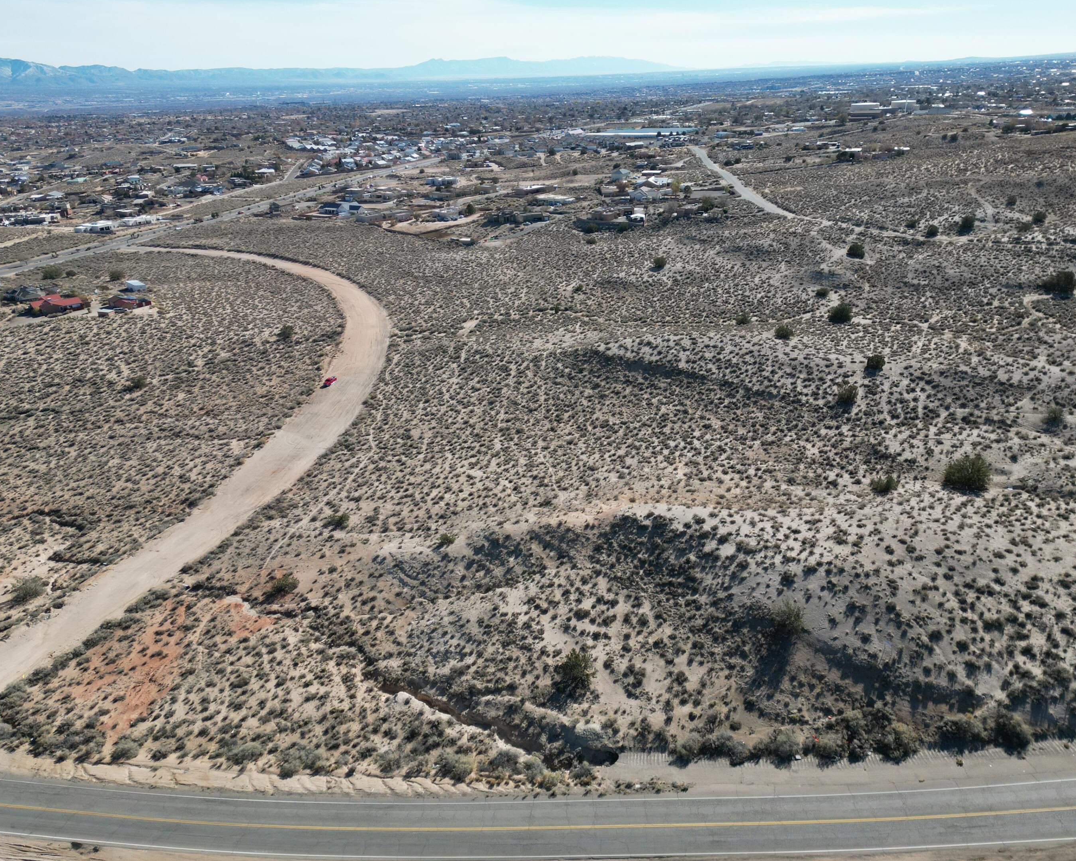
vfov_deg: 54.9
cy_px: 439
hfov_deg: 66.0
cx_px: 543
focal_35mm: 26
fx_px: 828
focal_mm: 6.72
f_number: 1.7
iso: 200
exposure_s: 1/3200
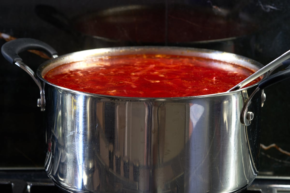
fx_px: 1087
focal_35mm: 135
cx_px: 145
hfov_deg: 15.2
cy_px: 96
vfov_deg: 10.2
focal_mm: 90
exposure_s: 1/1.43
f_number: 5.6
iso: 100
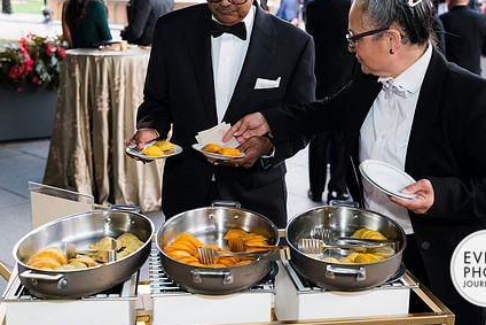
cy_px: 122
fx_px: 702
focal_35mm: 52
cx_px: 234
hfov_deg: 38.2
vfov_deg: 25.9
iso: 800
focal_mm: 38
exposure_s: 1/60
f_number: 3.5
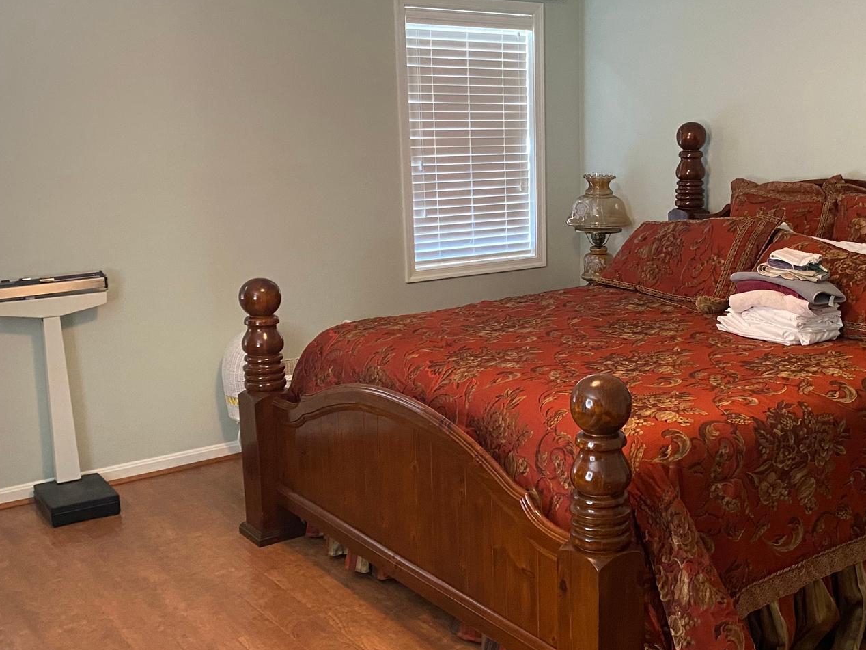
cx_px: 596
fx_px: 1051
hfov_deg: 44.0
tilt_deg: -11.6
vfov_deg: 34.3
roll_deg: -0.3
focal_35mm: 42
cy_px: 336
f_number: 1.8
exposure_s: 1/40
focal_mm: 4.25
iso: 500
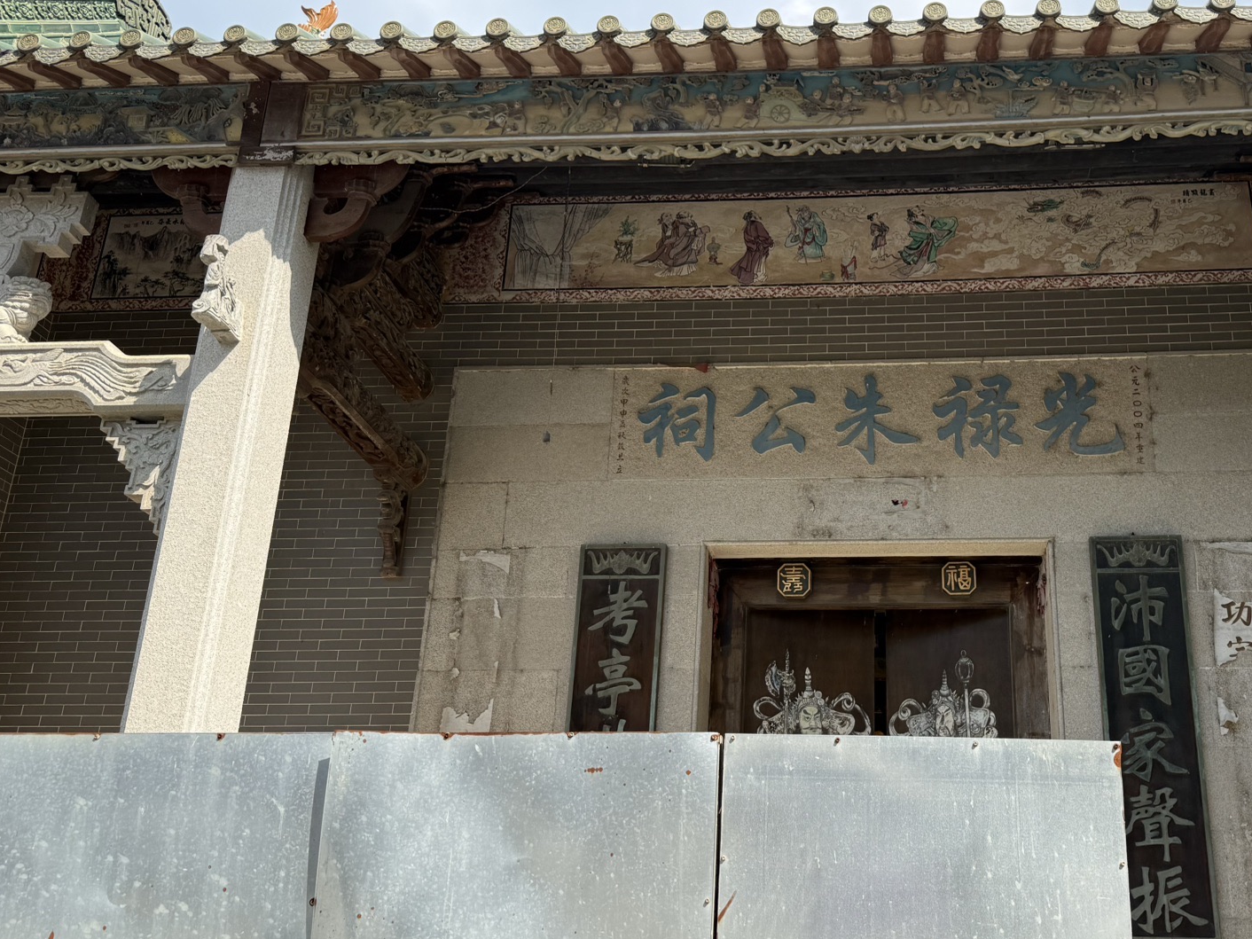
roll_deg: -1.4
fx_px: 1230
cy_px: 552
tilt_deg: +20.5
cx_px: 825
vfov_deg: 41.6
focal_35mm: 34
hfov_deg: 53.0
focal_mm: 6.76
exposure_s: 1/1855
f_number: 1.78
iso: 80
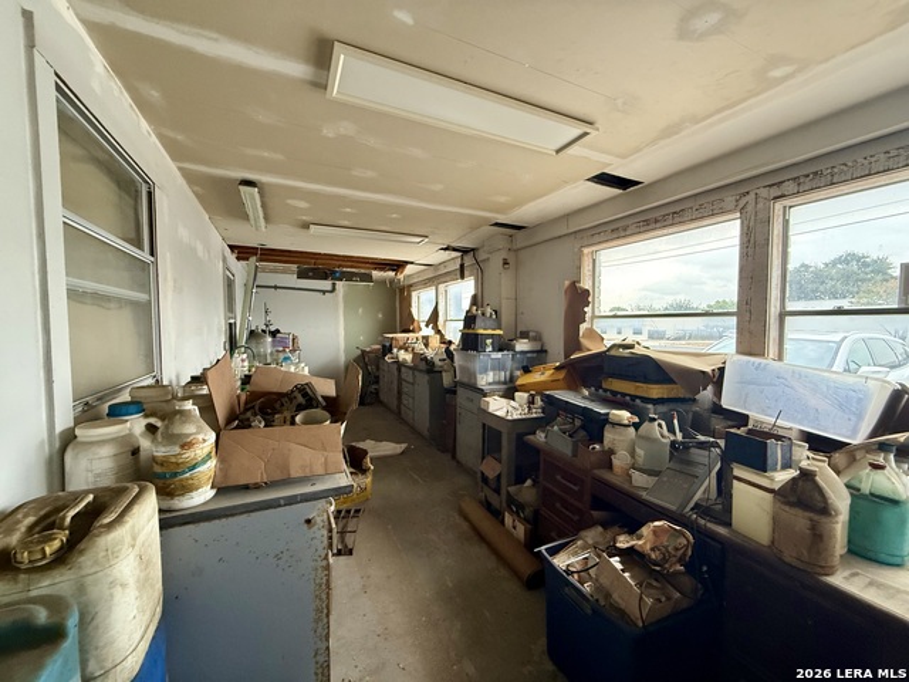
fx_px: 368
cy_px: 341
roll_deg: +0.9
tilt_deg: +1.1
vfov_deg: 85.7
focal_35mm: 14
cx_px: 454
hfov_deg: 102.1
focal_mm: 2.22
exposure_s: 1/98
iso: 320
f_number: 2.2
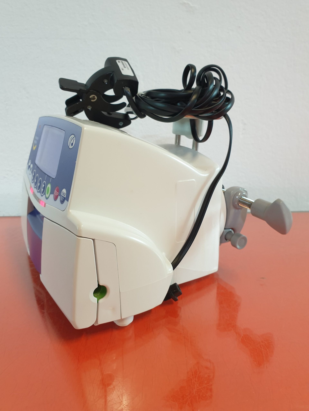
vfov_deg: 67.3
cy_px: 206
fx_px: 309
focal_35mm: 26
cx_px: 154
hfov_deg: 53.1
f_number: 2.4
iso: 160
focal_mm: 4.3
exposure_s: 1/50
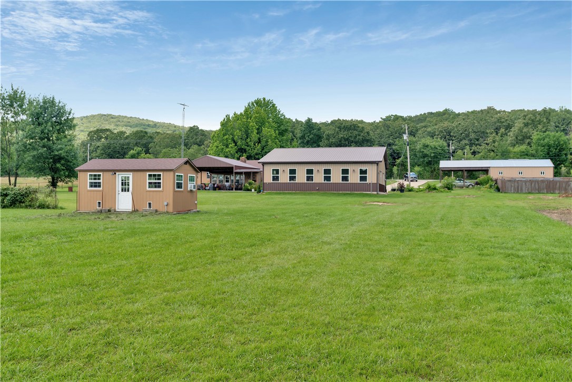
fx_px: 508
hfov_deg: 58.7
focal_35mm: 32
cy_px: 191
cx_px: 286
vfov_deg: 41.1
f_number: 7.1
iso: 100
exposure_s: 1/60
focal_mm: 32
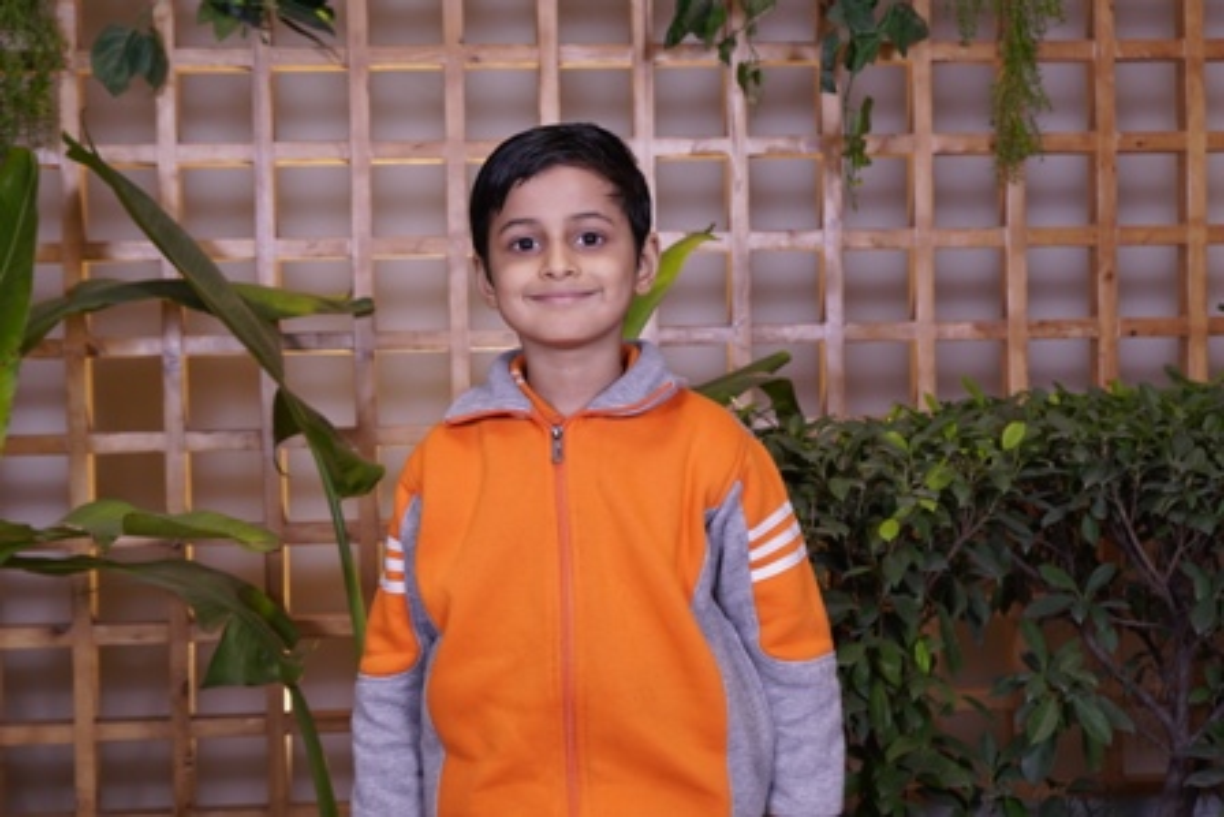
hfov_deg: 33.4
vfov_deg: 22.6
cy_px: 408
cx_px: 612
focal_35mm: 60
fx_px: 2041
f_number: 4.5
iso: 400
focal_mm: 40
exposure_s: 1/125
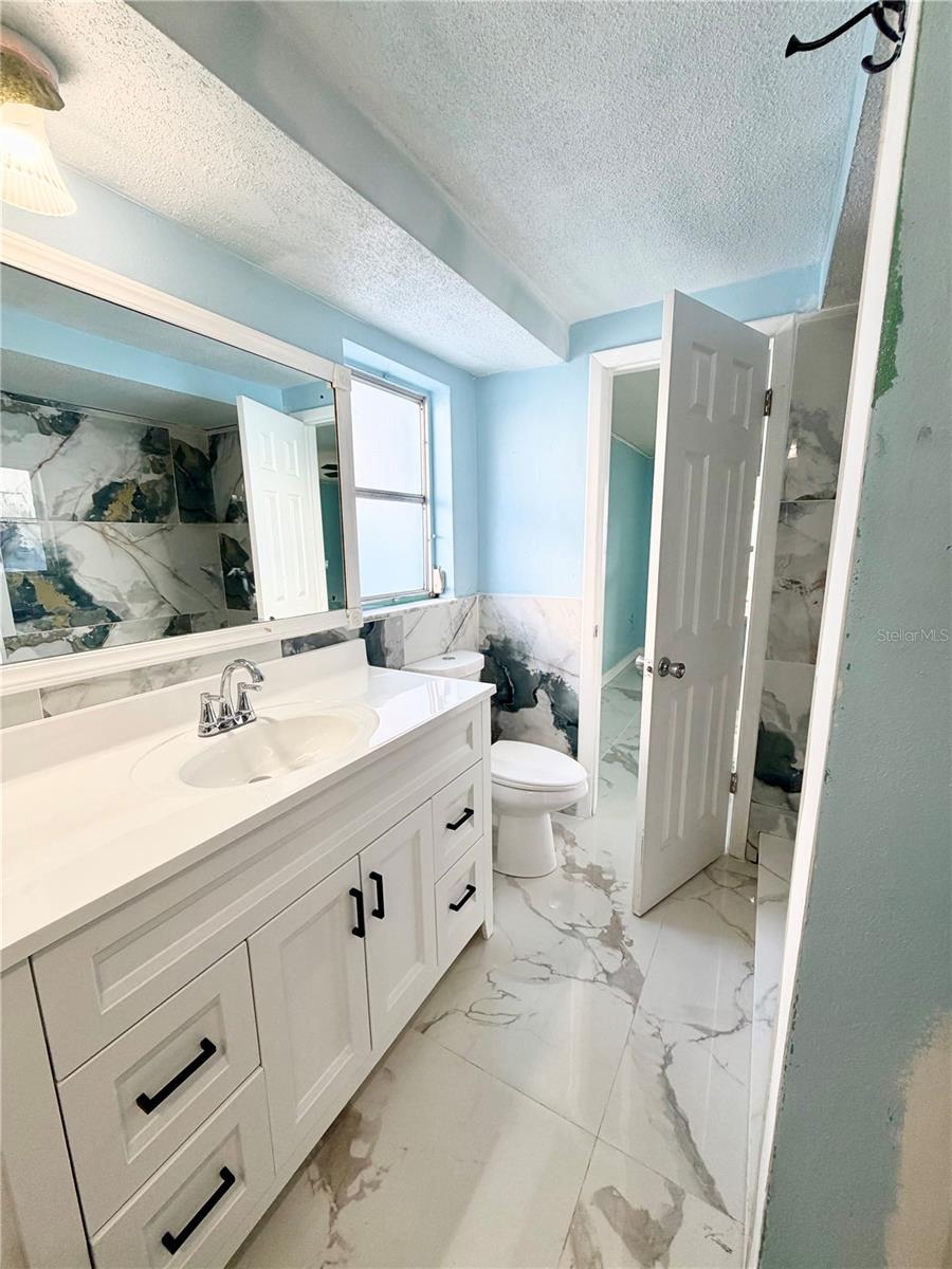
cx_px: 476
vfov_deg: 102.1
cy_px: 634
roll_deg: -0.4
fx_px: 513
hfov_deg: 85.7
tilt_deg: -11.0
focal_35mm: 14
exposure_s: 1/120
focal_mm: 2.22
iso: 160
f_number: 2.2
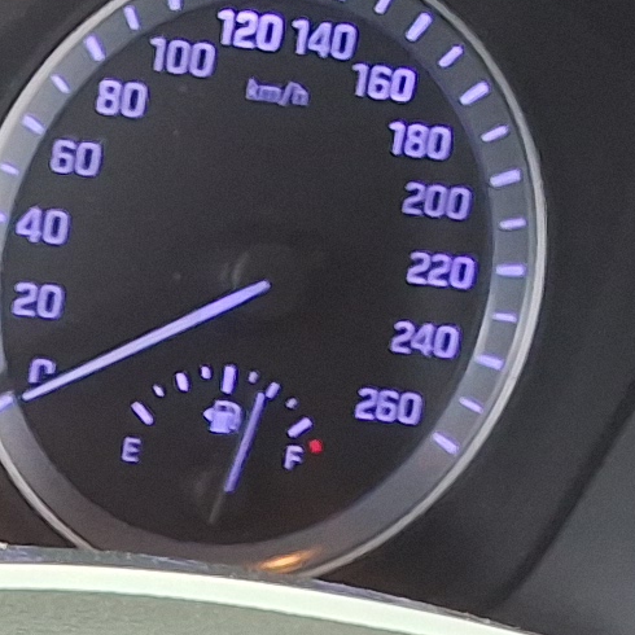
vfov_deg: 10.0
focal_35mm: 165
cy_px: 1194
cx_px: -404
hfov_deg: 10.1
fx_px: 3424
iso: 100
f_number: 1.9
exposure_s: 1/40
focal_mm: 2.91
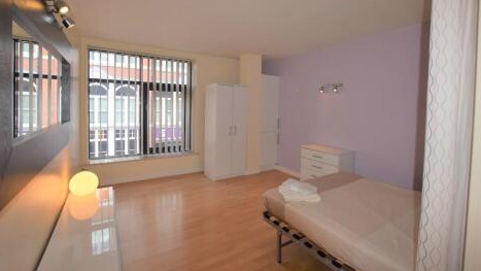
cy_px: 115
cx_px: 240
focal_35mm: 16
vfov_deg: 66.8
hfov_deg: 99.4
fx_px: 204
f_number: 5.6
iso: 640
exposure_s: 1/125
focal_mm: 10
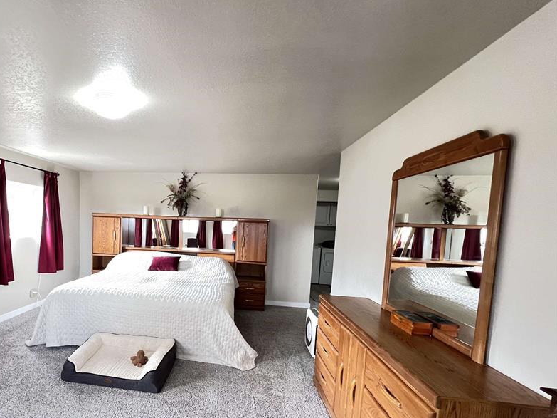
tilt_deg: -5.0
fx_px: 274
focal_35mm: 17
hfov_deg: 88.5
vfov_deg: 74.0
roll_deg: -2.3
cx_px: 196
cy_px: 249
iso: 500
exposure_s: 1/60
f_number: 1.8
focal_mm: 1.57
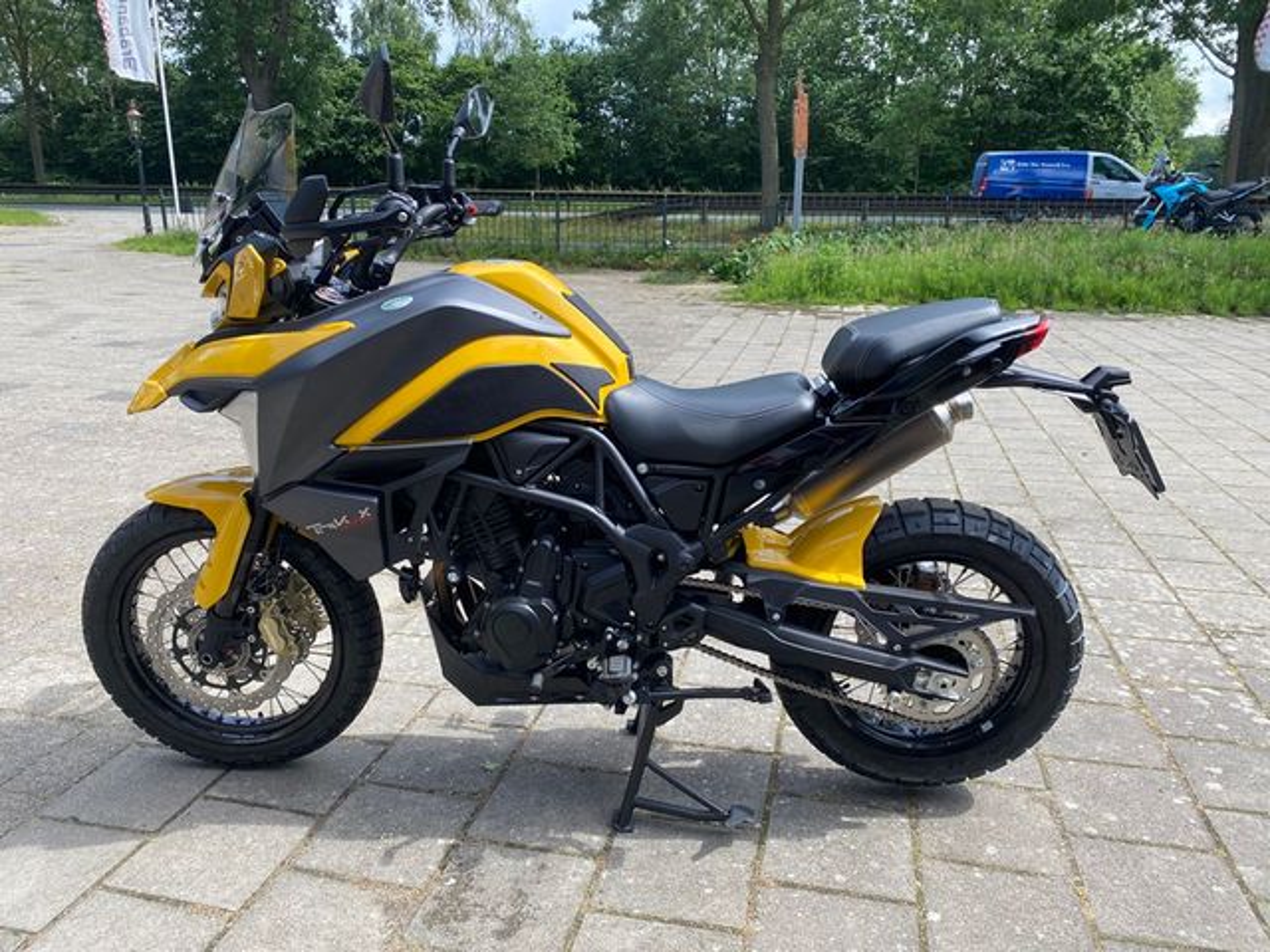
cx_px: 635
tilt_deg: -16.6
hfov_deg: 67.3
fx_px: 954
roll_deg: -1.6
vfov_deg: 53.1
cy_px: 476
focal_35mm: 26
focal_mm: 4.25
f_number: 1.8
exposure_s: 1/616
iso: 32
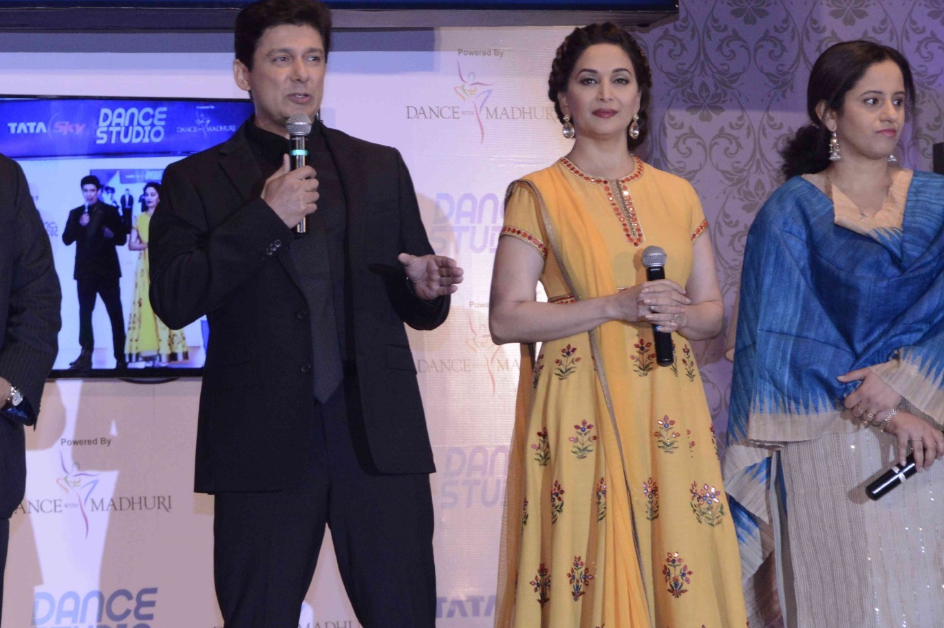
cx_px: 413
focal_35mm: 182
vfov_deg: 7.5
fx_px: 4760
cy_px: 260
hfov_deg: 11.3
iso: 1600
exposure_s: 1/200
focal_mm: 85
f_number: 9
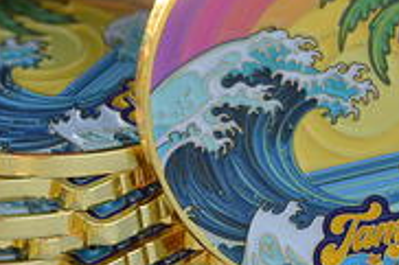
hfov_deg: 3.4
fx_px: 6688
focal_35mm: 604
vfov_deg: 2.3
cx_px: 370
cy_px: 76
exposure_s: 1/500
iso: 500
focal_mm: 200
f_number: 5
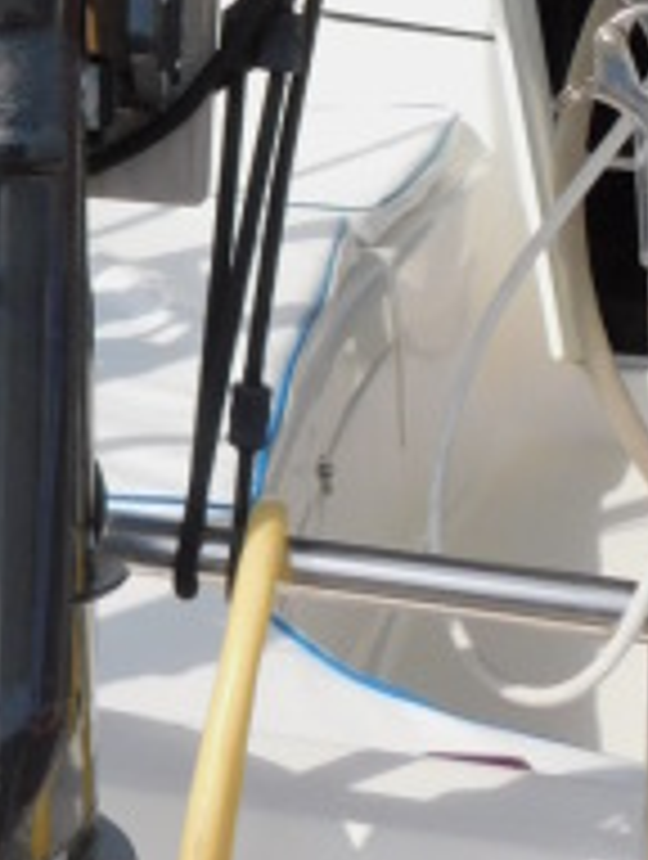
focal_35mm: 94
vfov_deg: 18.9
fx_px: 2338
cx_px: 0
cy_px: -329
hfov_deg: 15.5
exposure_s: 1/1250
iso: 125
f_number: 3.2
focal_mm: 5.3
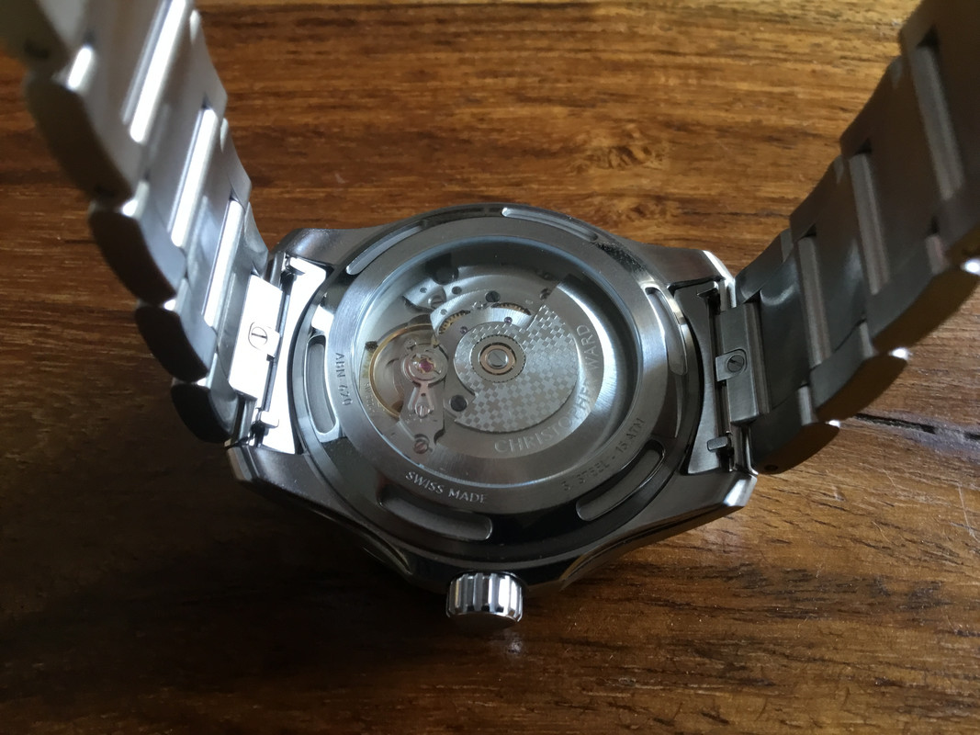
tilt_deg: -59.7
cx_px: 490
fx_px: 878
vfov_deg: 45.4
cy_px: 368
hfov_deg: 58.4
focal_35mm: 31
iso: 100
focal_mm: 3.3
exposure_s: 1/33
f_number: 2.4
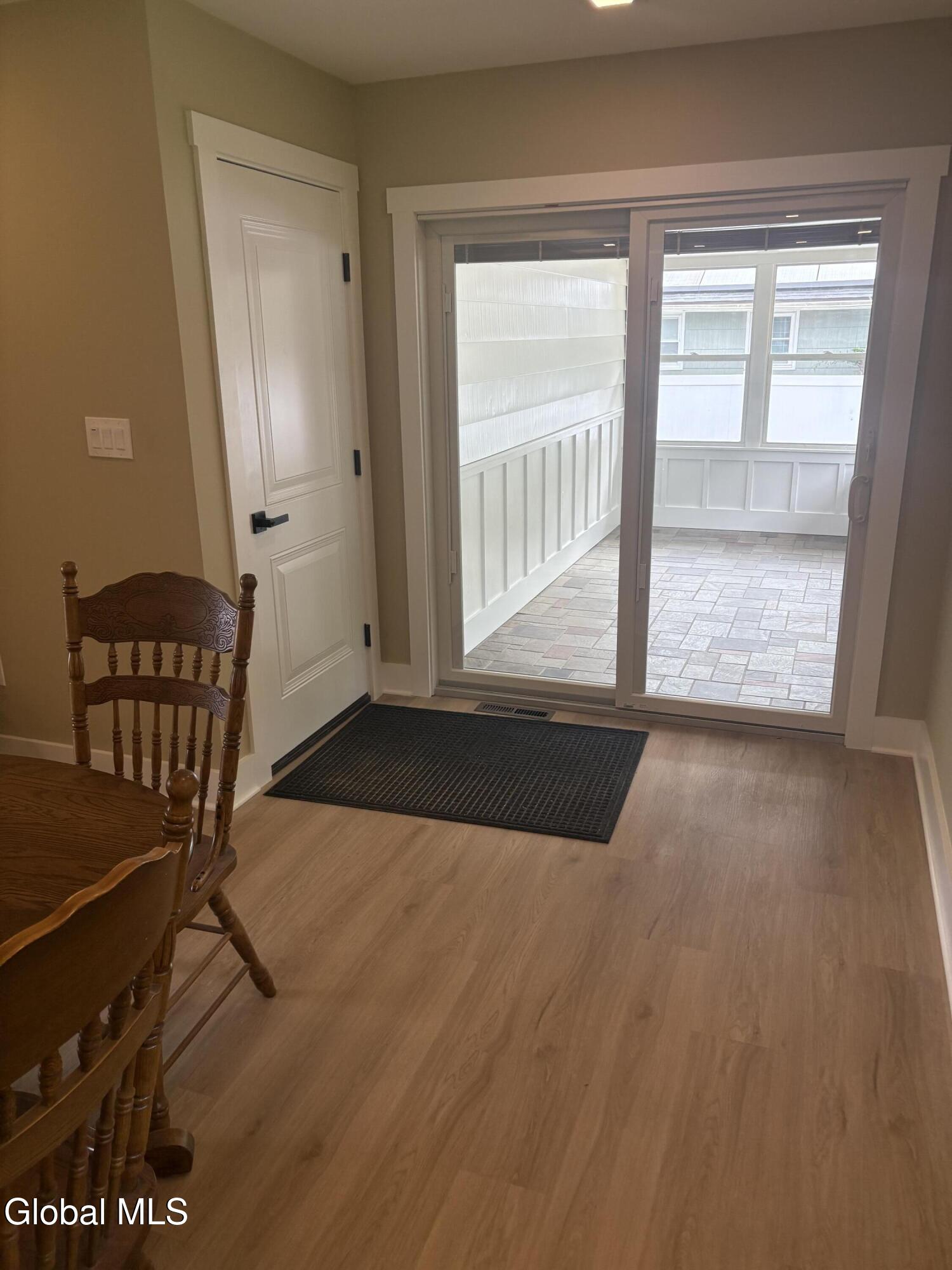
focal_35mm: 26
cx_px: 476
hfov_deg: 53.1
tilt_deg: -16.5
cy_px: 635
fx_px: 953
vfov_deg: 67.3
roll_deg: +0.3
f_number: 1.6
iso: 125
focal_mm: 5.96
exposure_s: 1/181
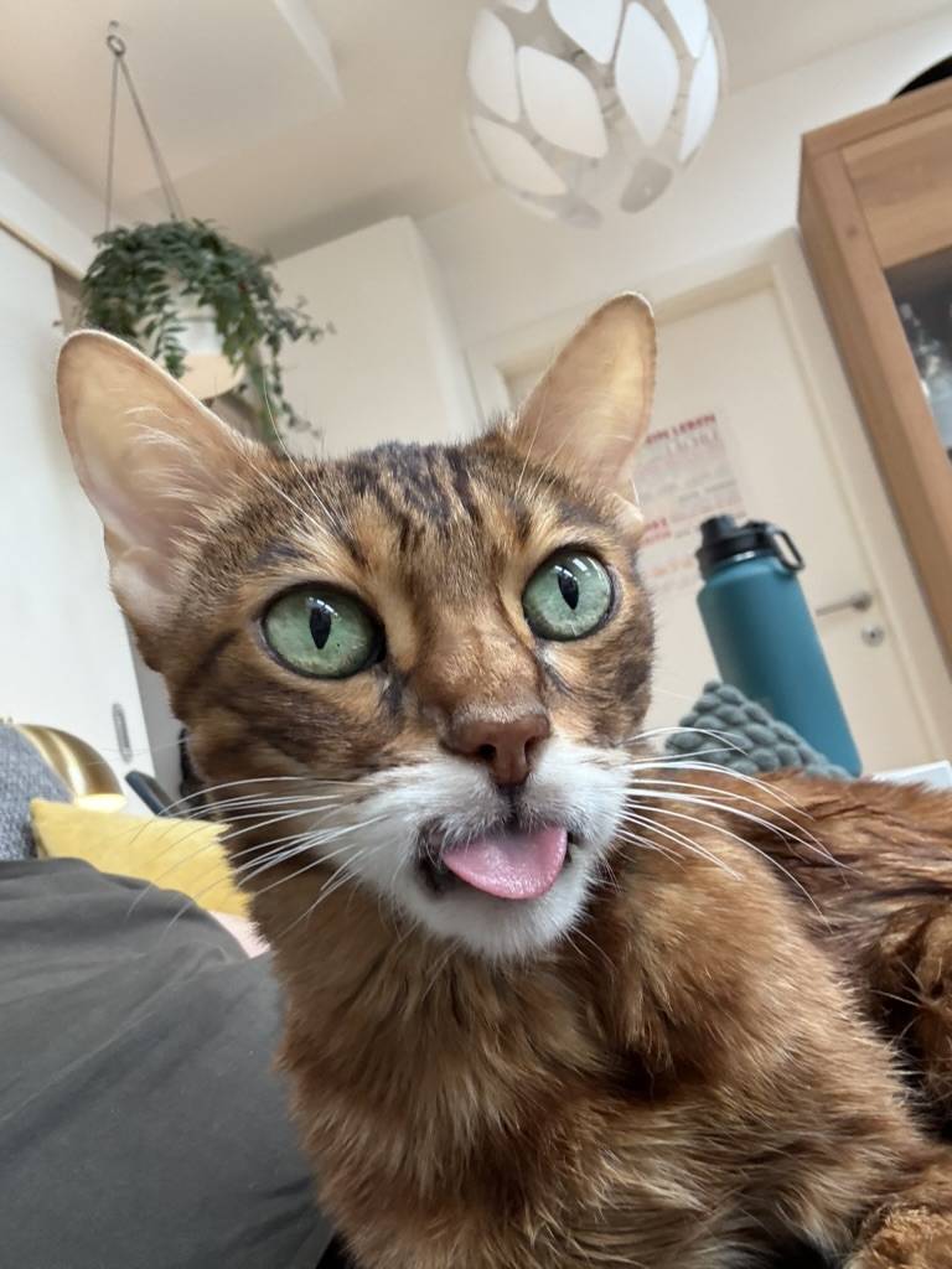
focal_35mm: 30
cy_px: 634
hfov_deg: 46.8
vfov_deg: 60.0
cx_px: 476
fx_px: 1100
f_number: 1.9
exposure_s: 1/50
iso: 160
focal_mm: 2.69
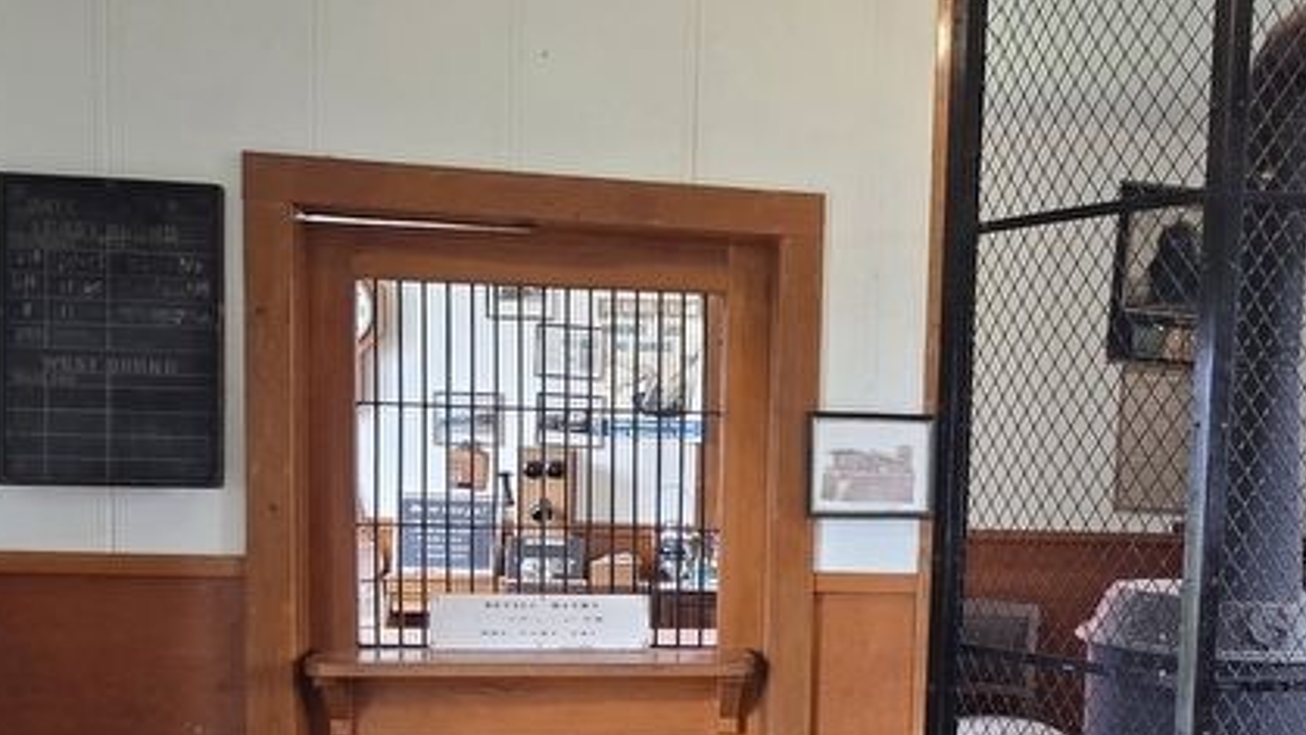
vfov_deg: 41.2
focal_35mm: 27
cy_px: 586
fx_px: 935
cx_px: 778
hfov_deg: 69.2
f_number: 2.2
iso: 160
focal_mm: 2.2
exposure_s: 1/60.2
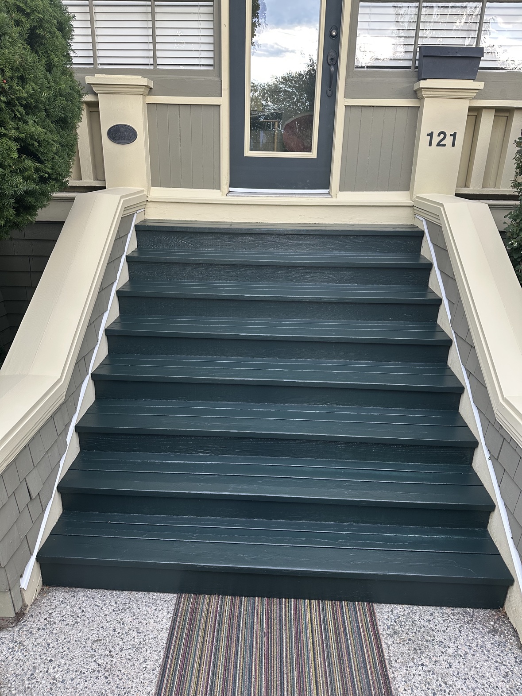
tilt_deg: -21.0
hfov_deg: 56.8
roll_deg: -1.4
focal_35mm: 24
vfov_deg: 71.6
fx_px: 483
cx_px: 261
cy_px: 348
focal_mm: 6.86
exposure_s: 1/121
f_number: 1.78
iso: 125
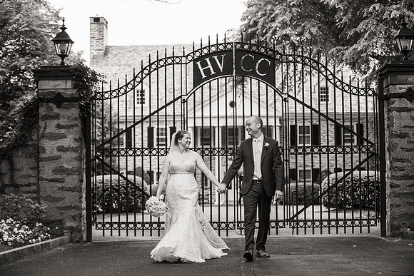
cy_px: 138
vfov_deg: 17.5
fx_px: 897
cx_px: 207
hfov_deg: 26.0
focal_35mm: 78
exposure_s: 1/400
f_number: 3.5
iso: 500
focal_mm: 78
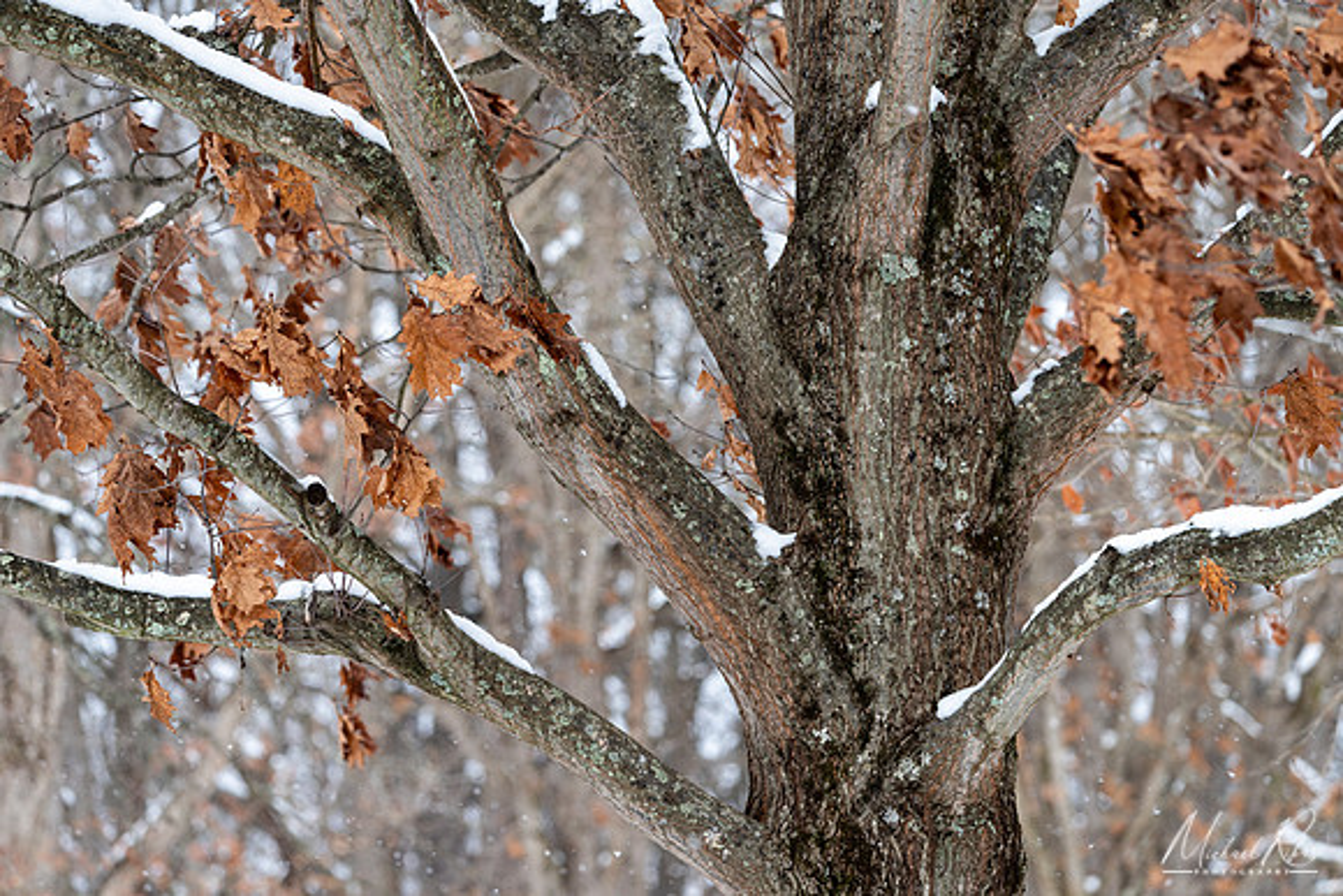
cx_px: 672
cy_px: 448
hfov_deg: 8.2
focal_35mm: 250
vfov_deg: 5.5
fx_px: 9328
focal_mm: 250
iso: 200
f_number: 8
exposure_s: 1/180
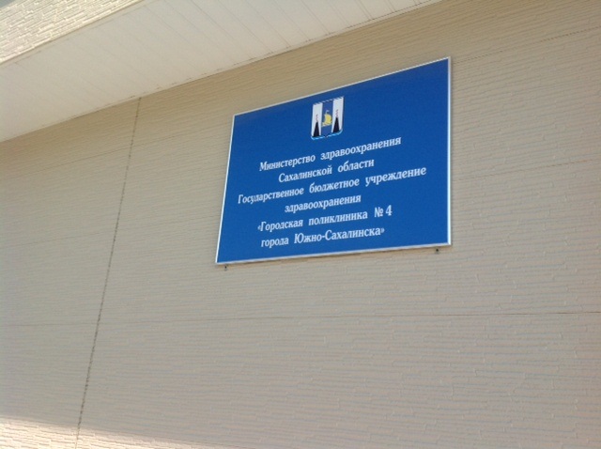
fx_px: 607
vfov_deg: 40.6
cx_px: 300
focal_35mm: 35
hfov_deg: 52.7
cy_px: 224
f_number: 2.4
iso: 50
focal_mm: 4.28
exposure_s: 1/1043
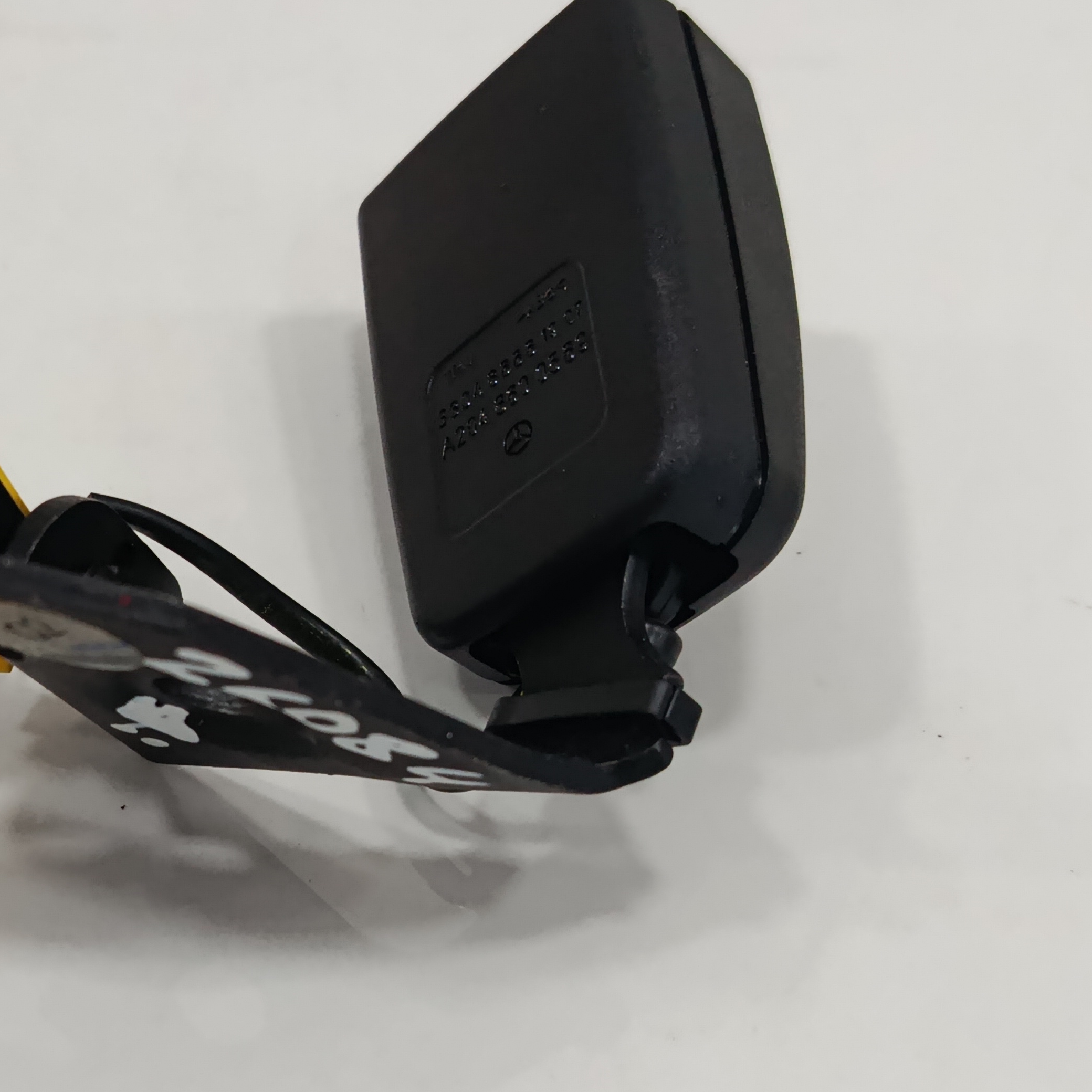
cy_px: 613
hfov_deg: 32.9
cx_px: 310
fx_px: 1820
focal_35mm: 51
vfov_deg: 33.4
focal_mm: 5.24
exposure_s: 1/100
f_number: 1.7
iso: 845
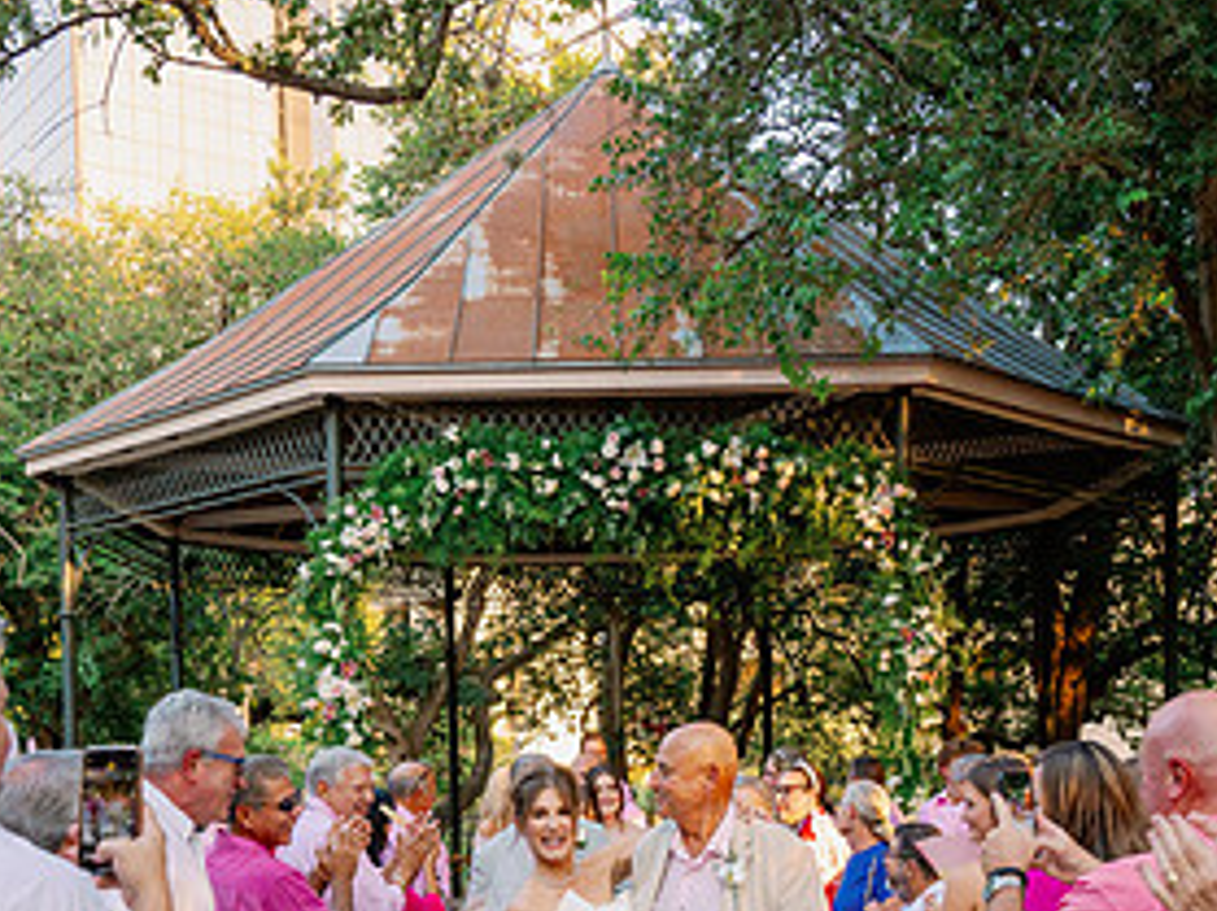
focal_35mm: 48
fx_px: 1687
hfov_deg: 39.7
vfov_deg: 29.0
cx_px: 567
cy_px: 817
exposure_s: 1/250
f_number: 3.5
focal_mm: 24
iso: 320
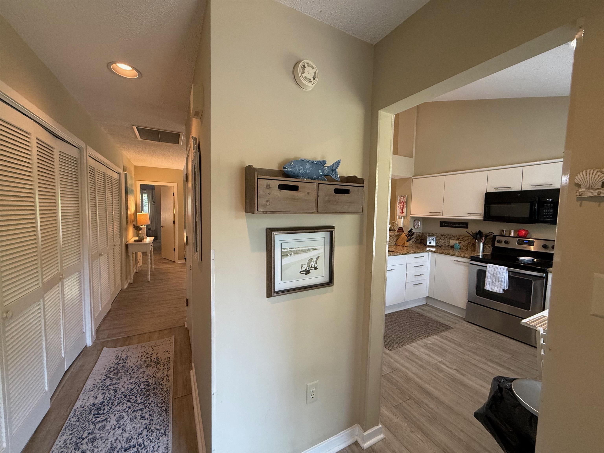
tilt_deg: -3.9
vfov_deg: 85.7
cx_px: 302
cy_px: 226
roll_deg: -0.9
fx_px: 244
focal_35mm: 14
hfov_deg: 102.1
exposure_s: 1/120
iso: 250
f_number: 2.2
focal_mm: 2.22
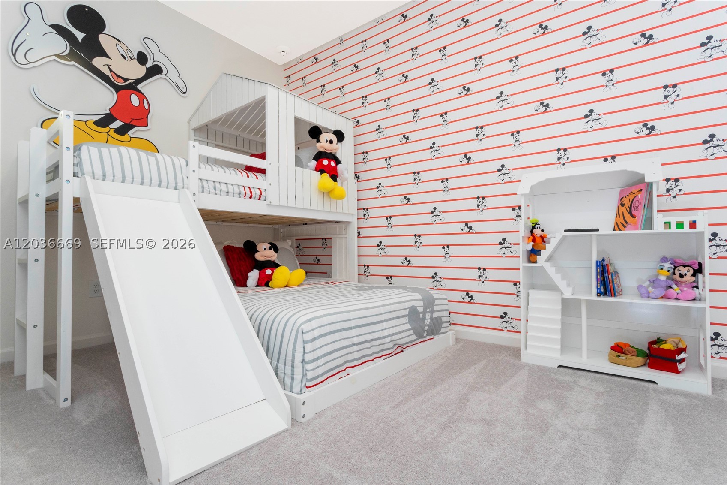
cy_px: 242
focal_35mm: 17
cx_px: 364
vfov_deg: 70.4
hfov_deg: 93.3
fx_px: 343
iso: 800
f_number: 16
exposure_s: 1/20
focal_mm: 17
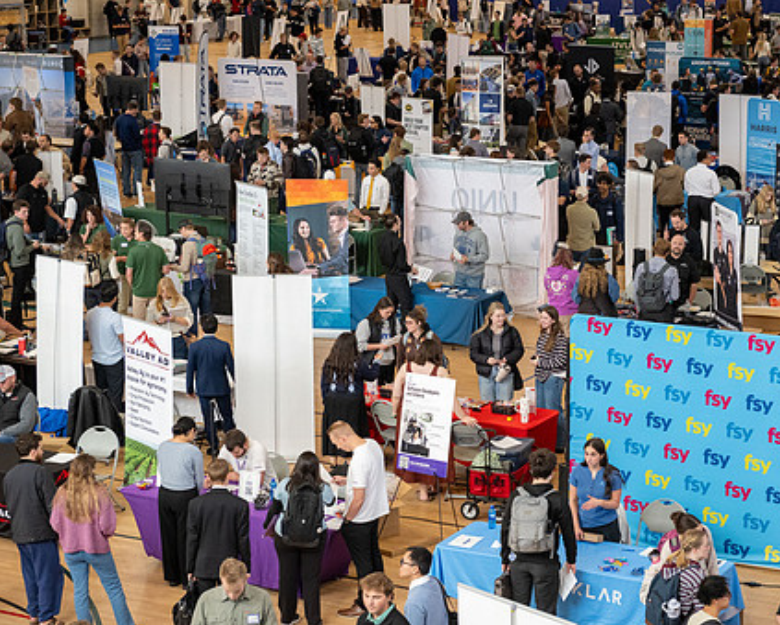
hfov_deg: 21.2
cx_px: 520
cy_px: 354
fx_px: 2079
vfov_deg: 17.1
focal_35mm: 90
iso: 2500
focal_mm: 70
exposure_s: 1/250
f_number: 4.5
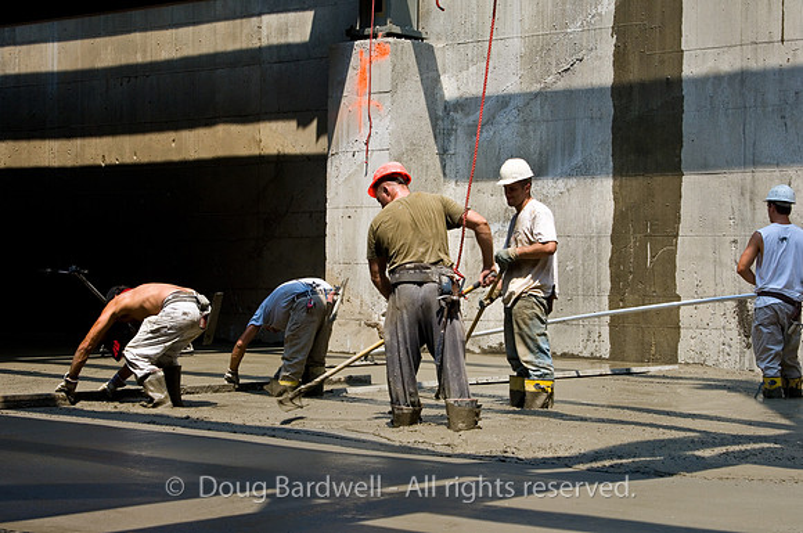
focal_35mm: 75
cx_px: 402
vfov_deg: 18.1
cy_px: 266
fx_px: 1671
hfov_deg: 27.0
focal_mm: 50
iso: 200
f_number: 13
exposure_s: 1/125
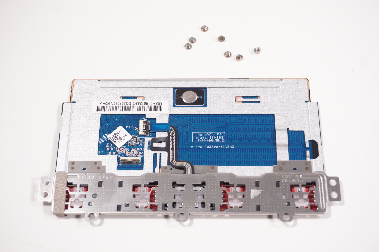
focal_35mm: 60
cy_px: 126
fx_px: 631
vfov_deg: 22.6
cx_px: 190
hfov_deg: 33.4
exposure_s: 1/160
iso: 640
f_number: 5.6
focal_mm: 40
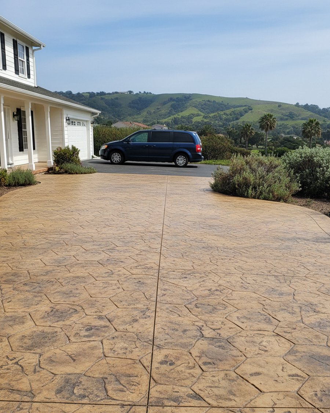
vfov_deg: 70.3
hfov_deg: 58.8
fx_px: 293
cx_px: 165
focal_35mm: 24
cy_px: 209
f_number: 1.8
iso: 581
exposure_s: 1/1613
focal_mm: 6.4
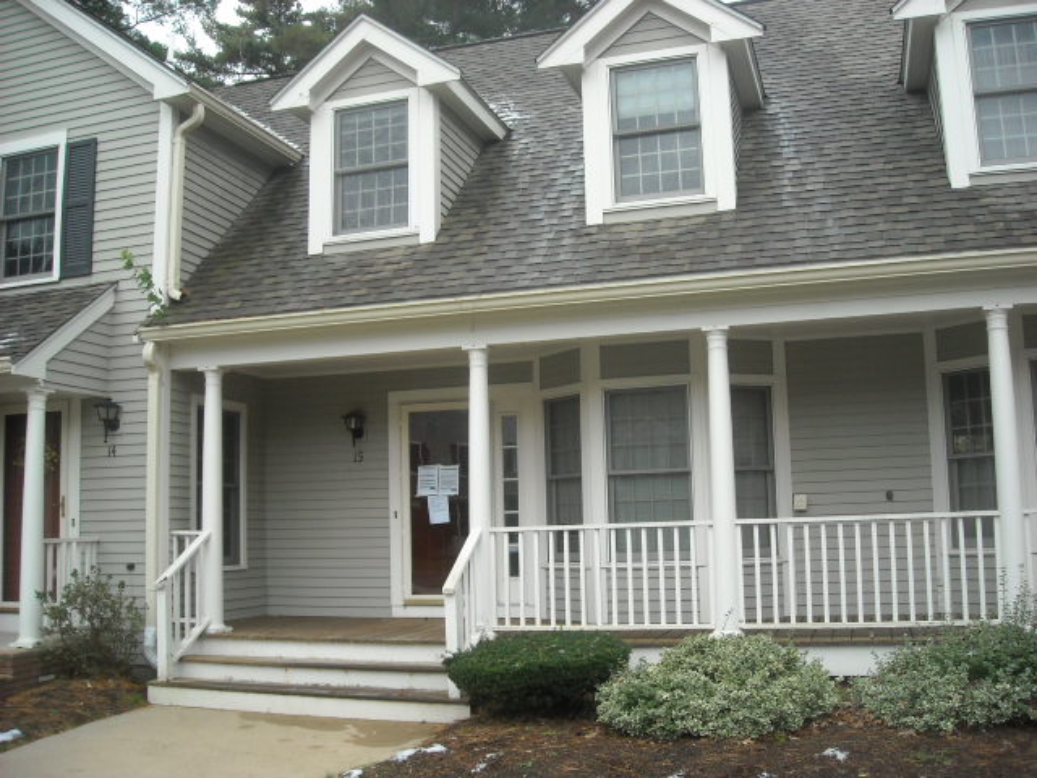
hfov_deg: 52.6
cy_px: 389
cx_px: 518
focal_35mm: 35
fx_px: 1049
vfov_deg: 40.7
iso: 200
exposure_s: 1/209
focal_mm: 5.7
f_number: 2.8
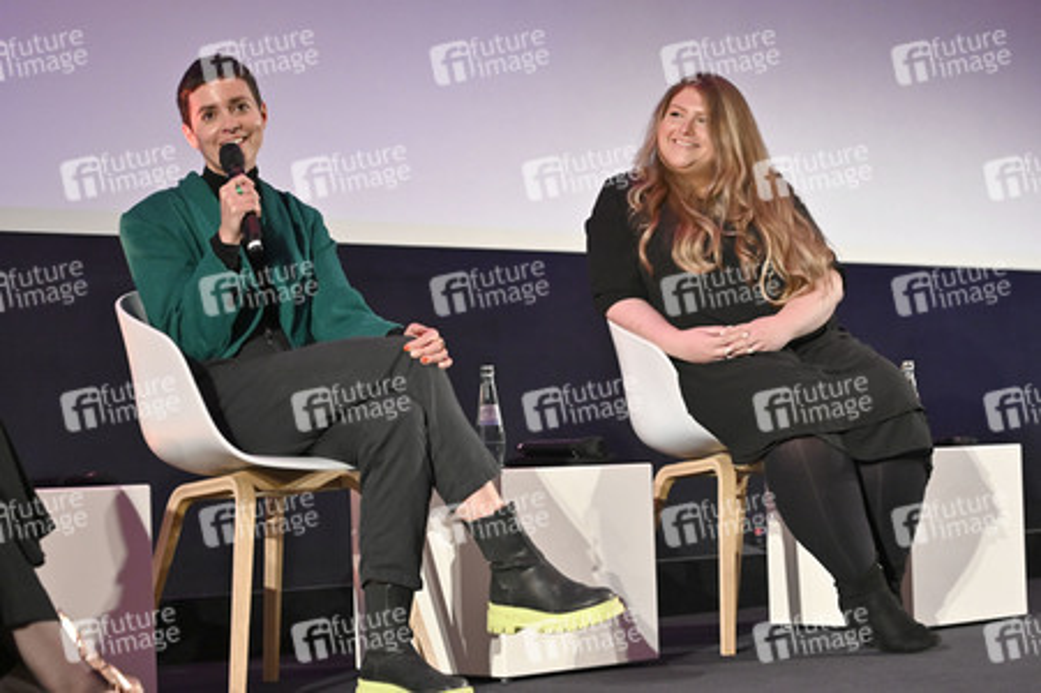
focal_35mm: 70
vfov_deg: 19.4
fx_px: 2023
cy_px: 346
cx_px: 520
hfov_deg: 28.9
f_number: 2.8
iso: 3200
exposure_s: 1/400
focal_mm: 70
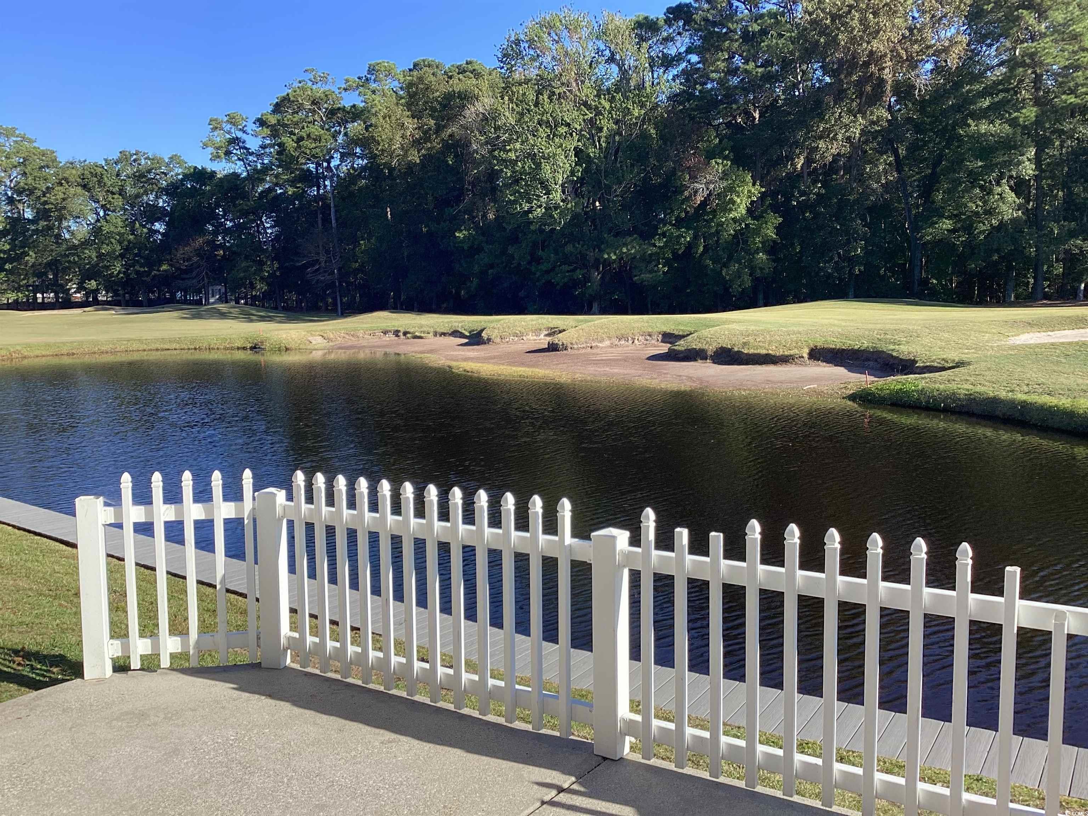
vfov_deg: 45.4
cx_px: 544
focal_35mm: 31
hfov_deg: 58.4
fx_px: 974
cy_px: 408
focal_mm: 3.3
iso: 25
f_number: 2.4
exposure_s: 1/652
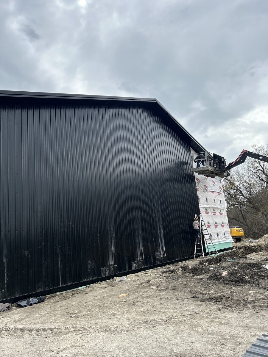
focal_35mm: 26
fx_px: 268
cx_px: 134
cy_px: 178
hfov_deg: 53.1
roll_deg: +5.9
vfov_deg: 67.3
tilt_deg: +11.9
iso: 50
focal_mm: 5.7
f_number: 1.5
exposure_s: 1/2513
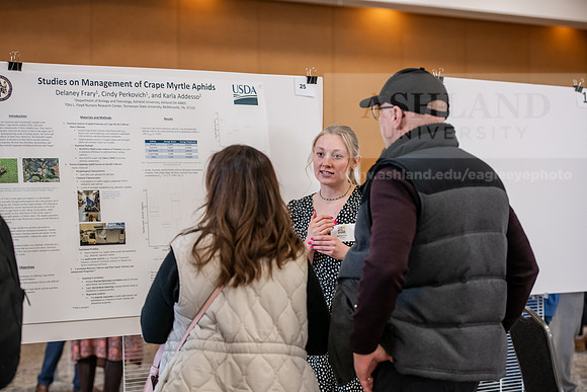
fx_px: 1305
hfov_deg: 25.4
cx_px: 294
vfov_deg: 17.1
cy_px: 196
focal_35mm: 80
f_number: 3.2
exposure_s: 1/200
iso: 1600
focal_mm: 80
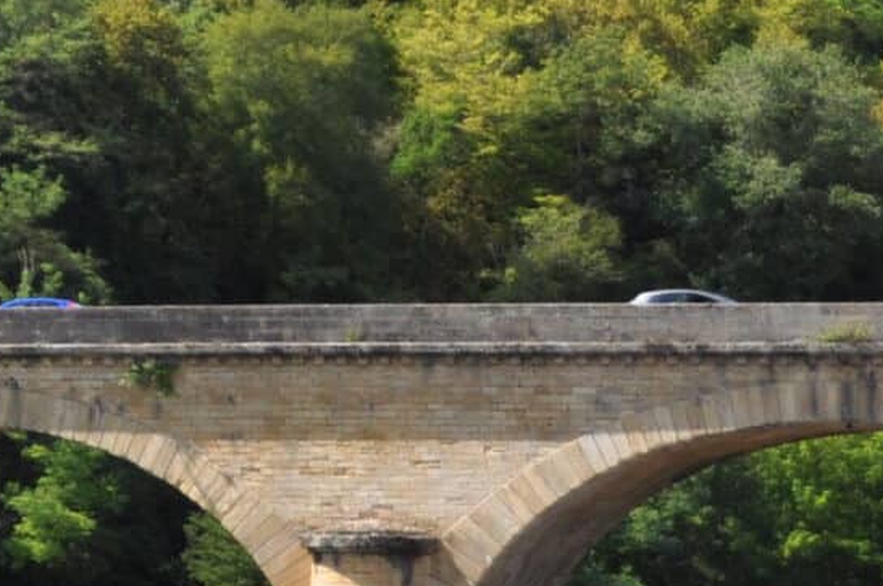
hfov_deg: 6.3
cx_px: -722
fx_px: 7911
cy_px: -242
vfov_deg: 4.2
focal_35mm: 323
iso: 200
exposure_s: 1/250
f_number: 4.5
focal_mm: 46
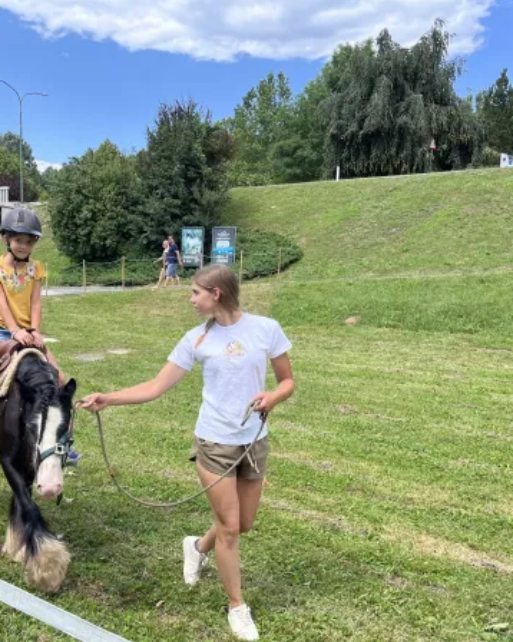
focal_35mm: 34
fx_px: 646
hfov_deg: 42.6
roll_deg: -0.8
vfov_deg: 52.9
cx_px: 162
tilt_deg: -6.4
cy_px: 321
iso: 50
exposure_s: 1/1279
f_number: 1.6
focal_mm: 5.1
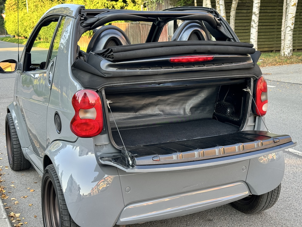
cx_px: 151
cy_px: 114
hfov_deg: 39.7
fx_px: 419
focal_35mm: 48
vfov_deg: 30.3
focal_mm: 6.76
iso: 50
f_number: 1.78
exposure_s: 1/121
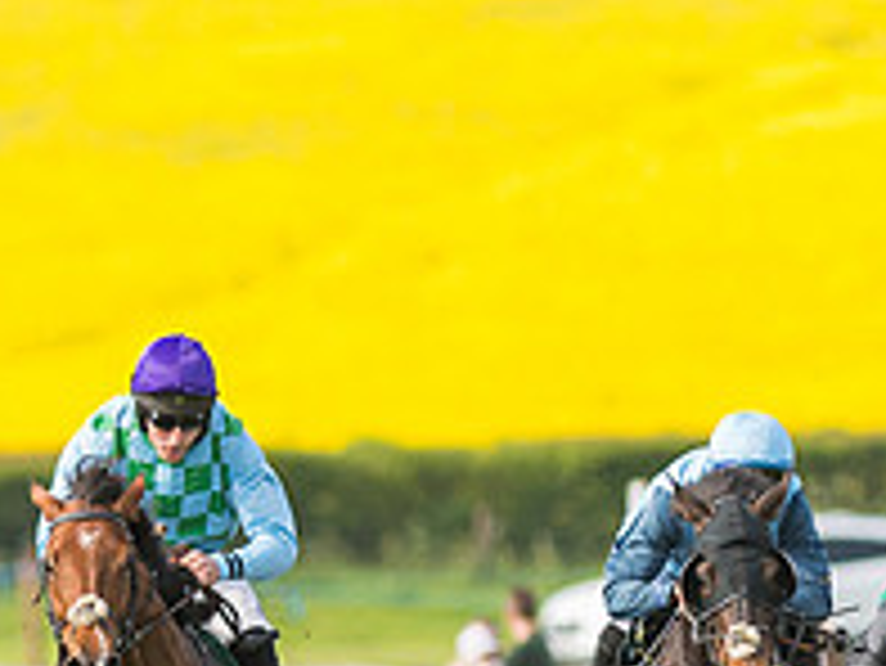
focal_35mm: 1481
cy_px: 531
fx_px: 37929
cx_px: 330
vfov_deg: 1.0
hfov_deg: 1.3
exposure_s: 1/2500
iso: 400
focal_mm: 300
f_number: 5
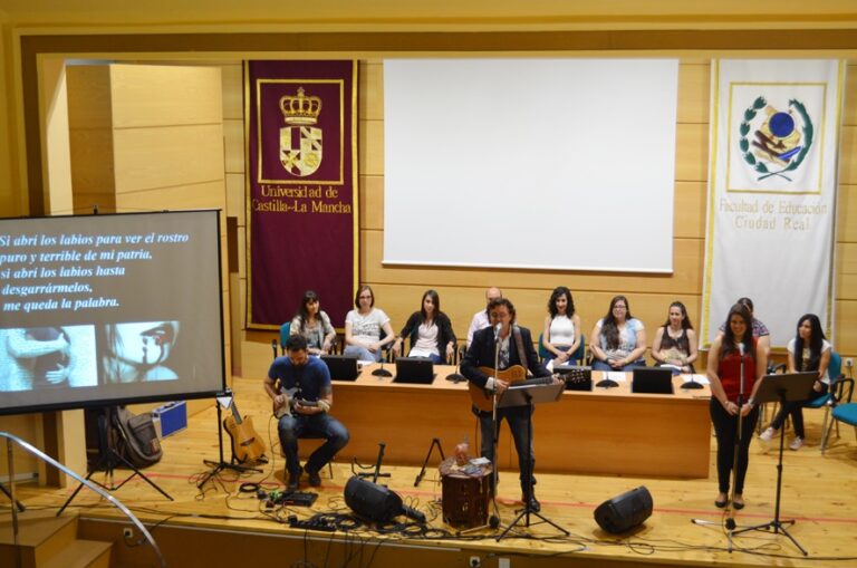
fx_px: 1105
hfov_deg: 42.4
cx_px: 428
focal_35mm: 46
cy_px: 284
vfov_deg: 28.8
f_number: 4.2
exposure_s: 1/30
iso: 800
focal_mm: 31
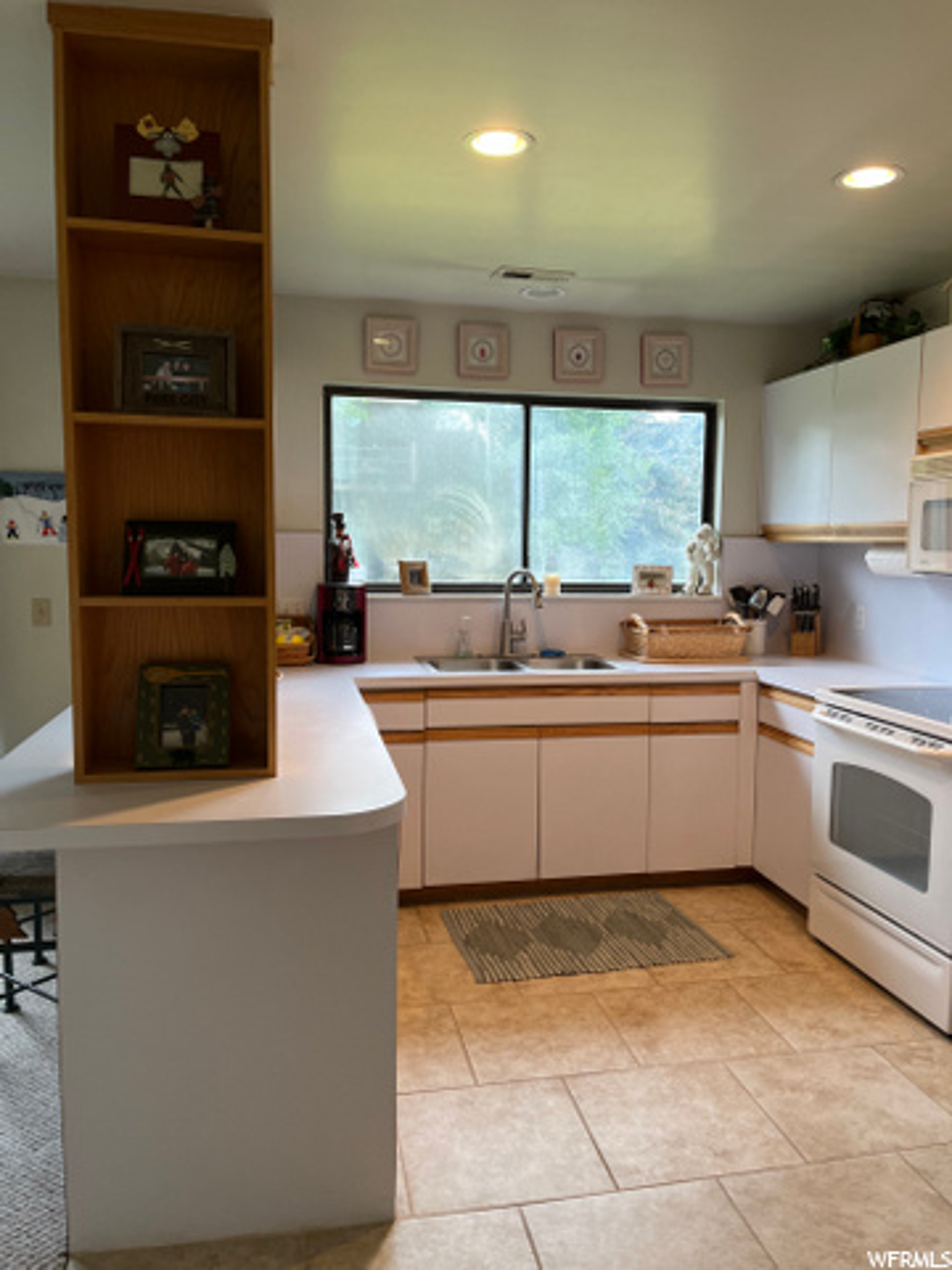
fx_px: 953
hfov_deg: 53.1
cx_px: 476
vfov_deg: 67.3
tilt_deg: -4.4
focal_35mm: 26
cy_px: 635
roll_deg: -0.5
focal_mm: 5.1
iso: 80
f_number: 1.6
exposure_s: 1/60
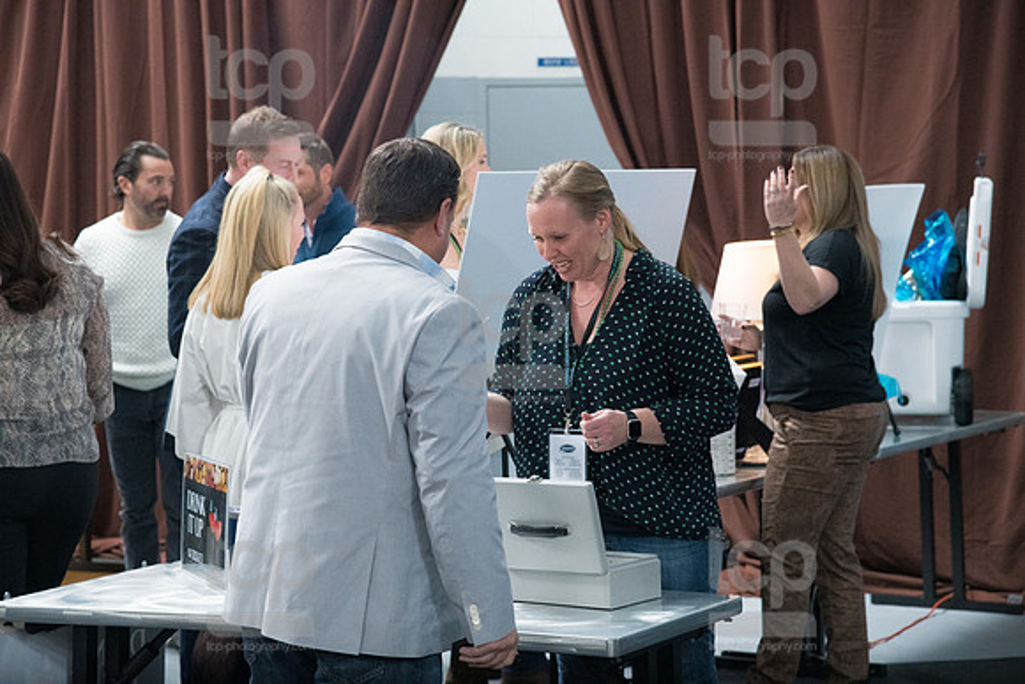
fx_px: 2791
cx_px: 512
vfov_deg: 14.0
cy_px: 342
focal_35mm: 98
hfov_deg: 20.8
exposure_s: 1/250
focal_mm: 98
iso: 4000
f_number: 5.6
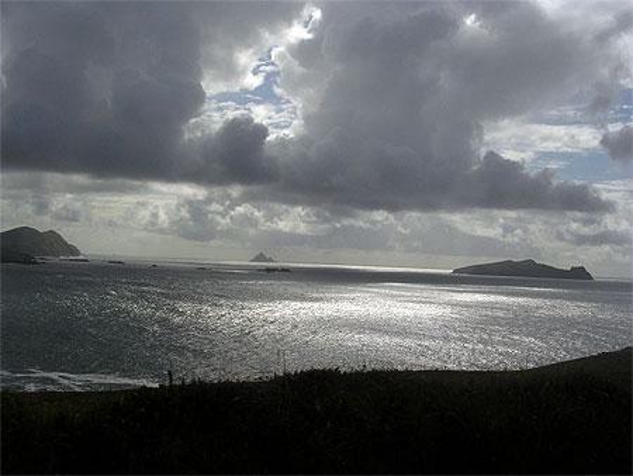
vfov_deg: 33.6
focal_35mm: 43
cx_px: 316
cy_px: 238
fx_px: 787
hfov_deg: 43.8
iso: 50
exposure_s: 1/1139
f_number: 5.9
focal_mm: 6.6
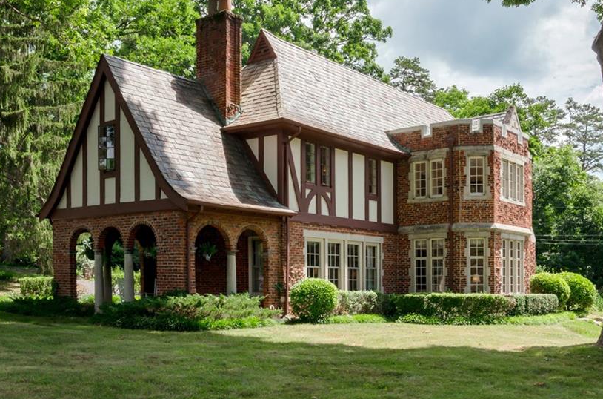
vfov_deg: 33.4
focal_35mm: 40
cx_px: 325
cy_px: 158
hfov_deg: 48.9
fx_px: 662
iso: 250
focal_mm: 21
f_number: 16
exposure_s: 1/160
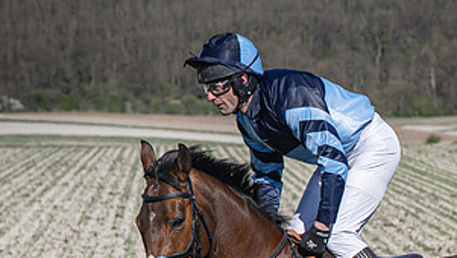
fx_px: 3554
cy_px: 336
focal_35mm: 293
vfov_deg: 4.1
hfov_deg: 7.3
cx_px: 490
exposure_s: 1/3200
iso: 200
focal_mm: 70
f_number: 4
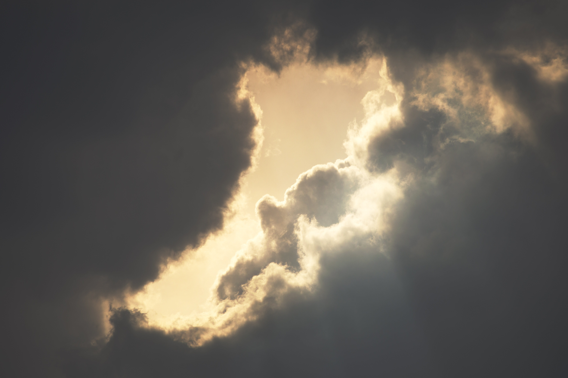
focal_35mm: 202
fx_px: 3192
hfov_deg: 10.2
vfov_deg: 6.8
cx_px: 284
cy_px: 189
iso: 100
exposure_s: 1/1250
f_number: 5.6
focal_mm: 135
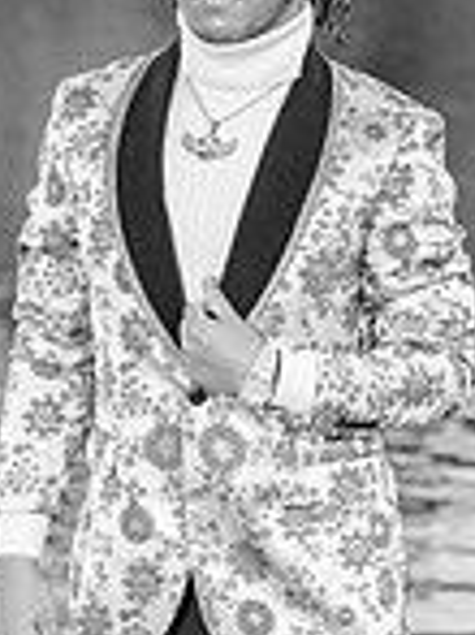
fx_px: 4049
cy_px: 536
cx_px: 270
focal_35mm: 221
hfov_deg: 6.7
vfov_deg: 8.9
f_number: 2.8
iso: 320
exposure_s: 1/200
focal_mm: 75
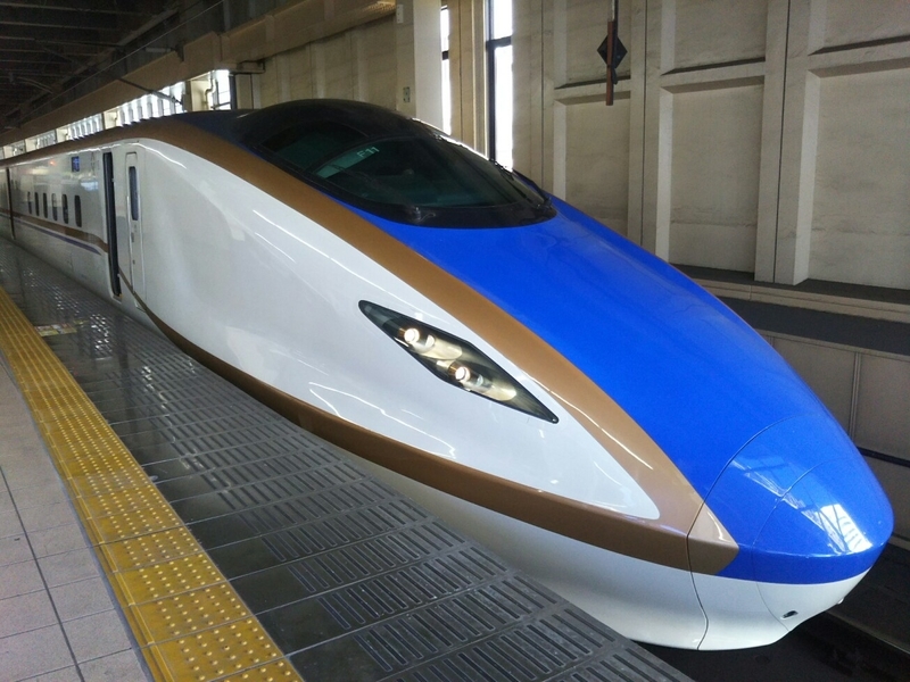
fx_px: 789
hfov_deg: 60.0
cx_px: 455
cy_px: 341
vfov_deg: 46.8
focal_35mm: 30
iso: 100
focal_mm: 4
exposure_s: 1/120
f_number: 2.2
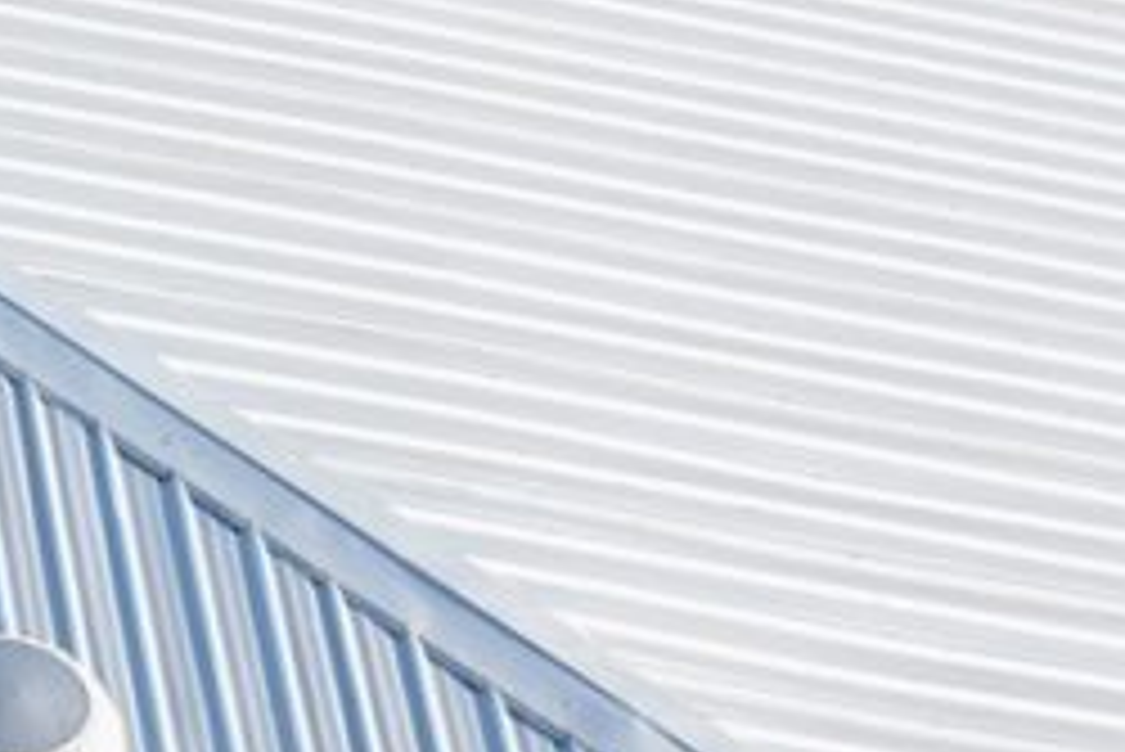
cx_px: -886
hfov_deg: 10.5
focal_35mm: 184
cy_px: -322
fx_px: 5753
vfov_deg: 7.4
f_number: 5.6
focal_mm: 30
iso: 100
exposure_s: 1/320
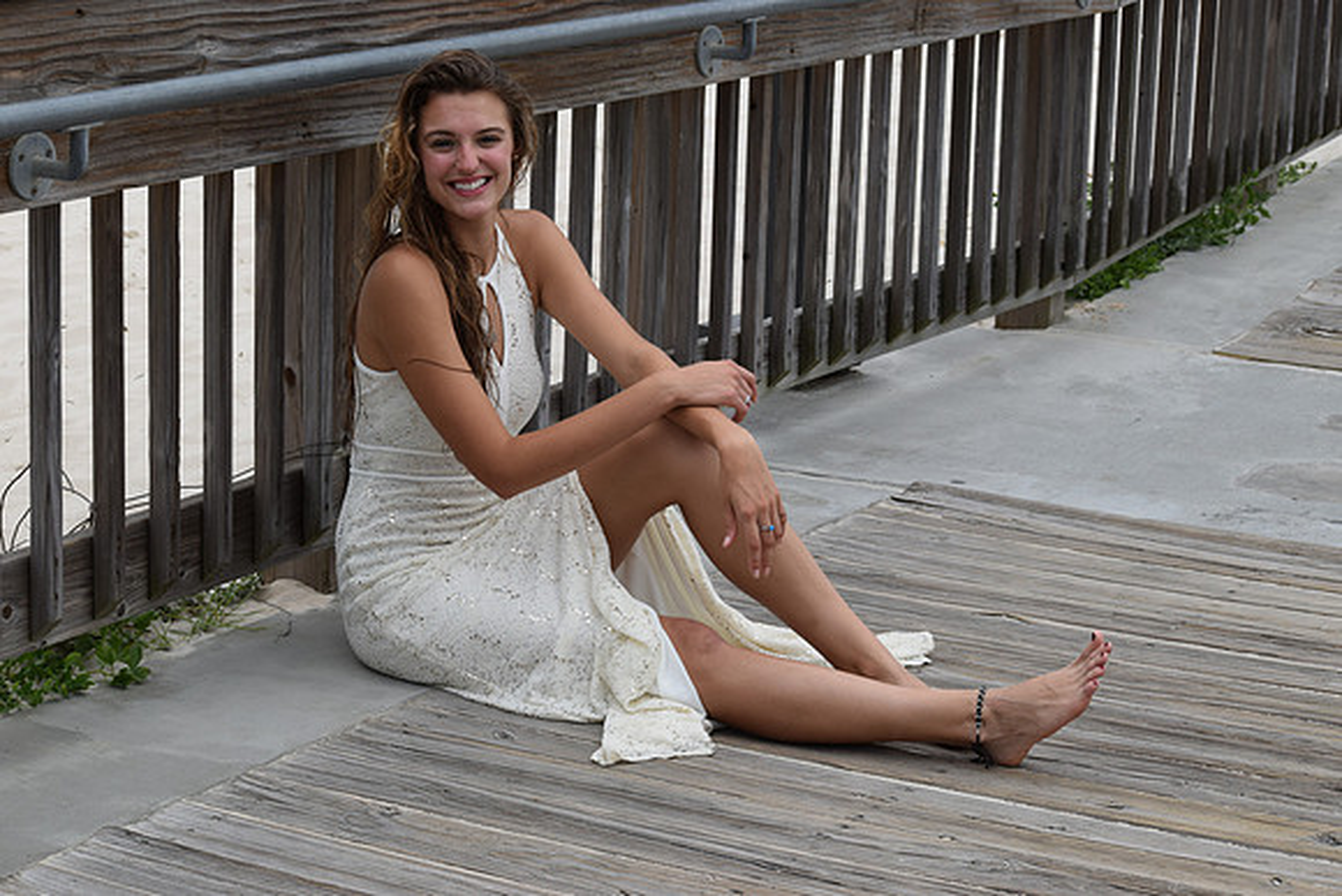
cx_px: 671
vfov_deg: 16.6
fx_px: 3076
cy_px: 448
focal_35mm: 82
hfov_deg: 24.6
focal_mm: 55
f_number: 8
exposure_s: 1/250
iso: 250
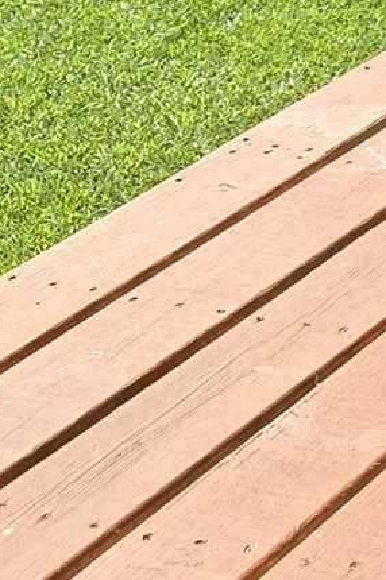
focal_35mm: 171
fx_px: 2754
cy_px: -477
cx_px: 888
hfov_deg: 7.5
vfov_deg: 11.2
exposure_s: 1/289
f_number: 1.7
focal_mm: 6.3
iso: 12
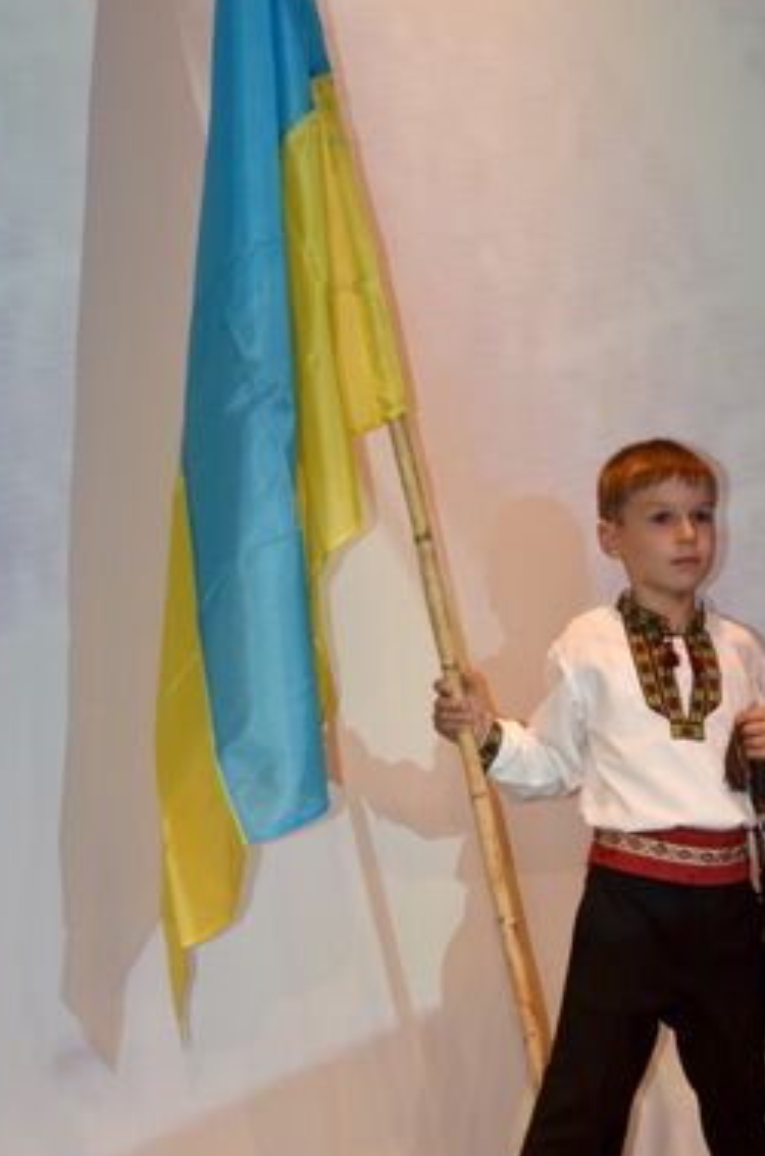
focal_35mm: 162
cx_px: 568
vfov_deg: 12.7
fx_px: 5192
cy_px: 538
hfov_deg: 8.4
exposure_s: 1/60
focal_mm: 68
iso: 400
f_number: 6.3
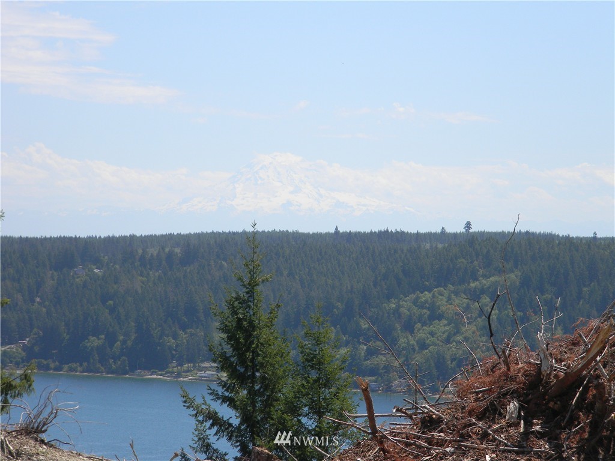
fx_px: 2629
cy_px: 230
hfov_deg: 13.3
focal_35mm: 148
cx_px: 308
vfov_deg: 10.0
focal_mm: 26.8
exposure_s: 1/648
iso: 112
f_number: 5
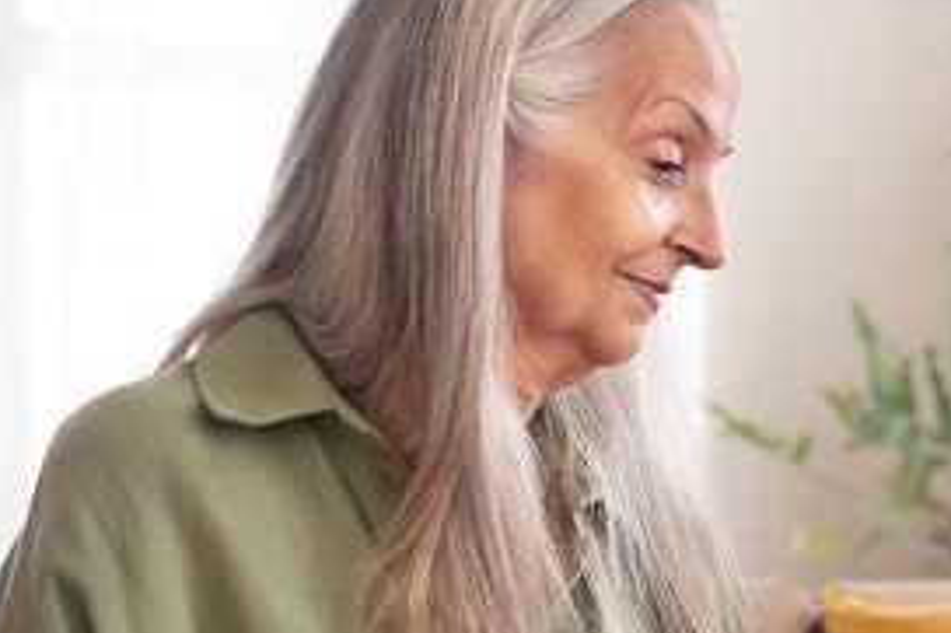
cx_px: 1364
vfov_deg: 11.8
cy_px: 507
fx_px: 3062
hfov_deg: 16.3
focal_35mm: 116
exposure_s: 1/400
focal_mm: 35
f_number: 1.8
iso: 500
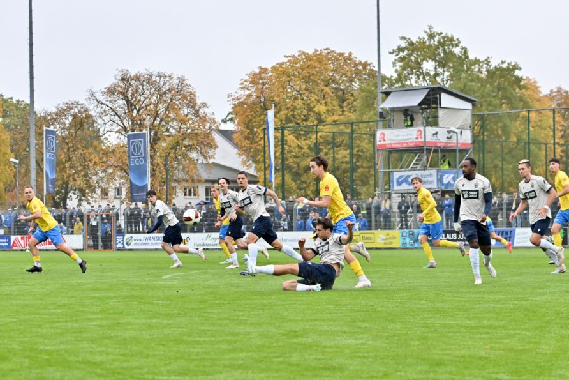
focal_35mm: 109
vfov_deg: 12.6
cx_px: 310
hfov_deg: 18.7
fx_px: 1723
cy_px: 184
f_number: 4.5
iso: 3200
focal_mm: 95
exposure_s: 1/1600
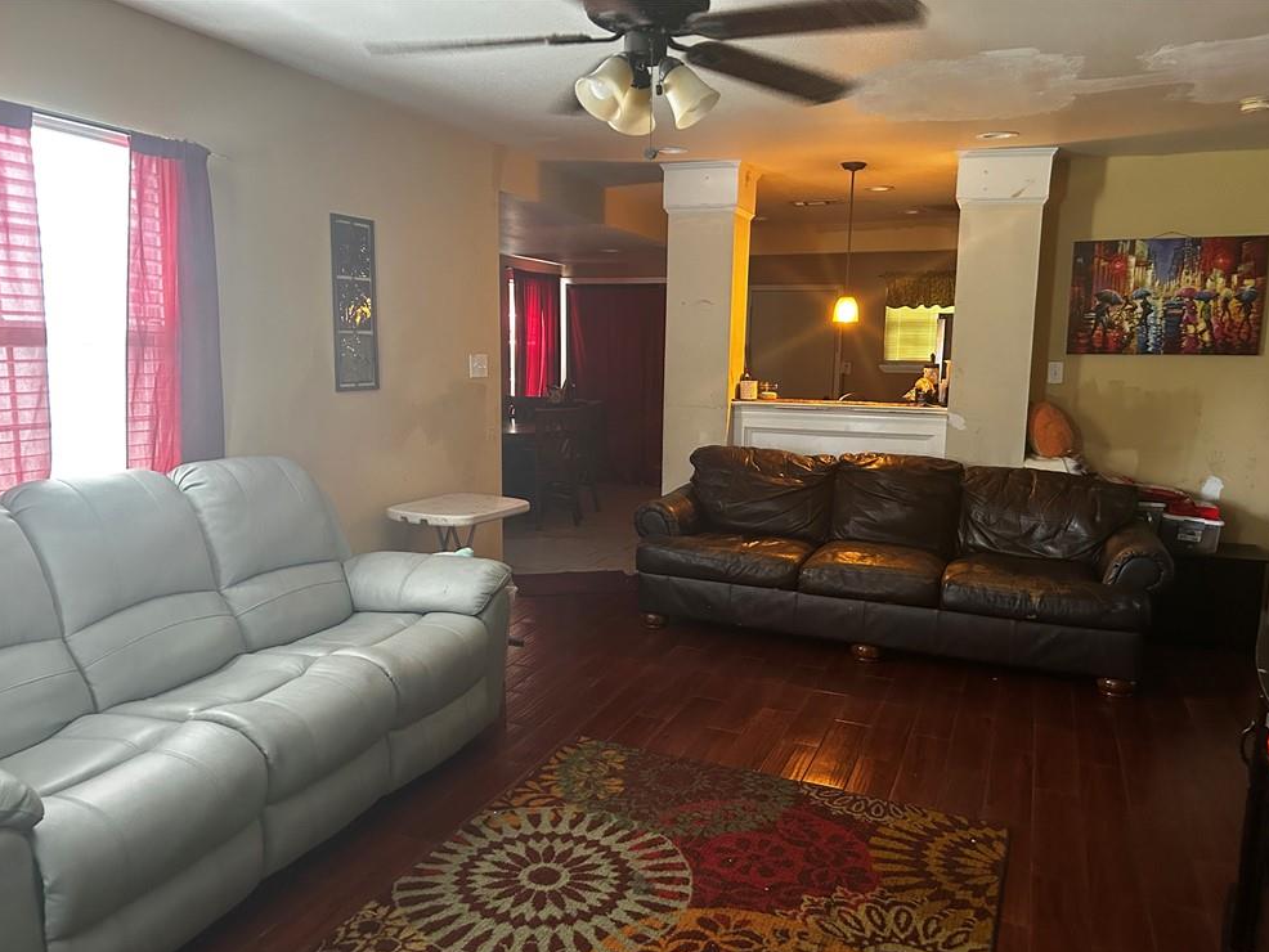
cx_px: 638
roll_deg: -0.3
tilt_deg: -9.0
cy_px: 491
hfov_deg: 65.3
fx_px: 990
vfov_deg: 51.4
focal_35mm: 27
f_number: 1.5
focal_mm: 5.7
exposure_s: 1/60
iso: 500
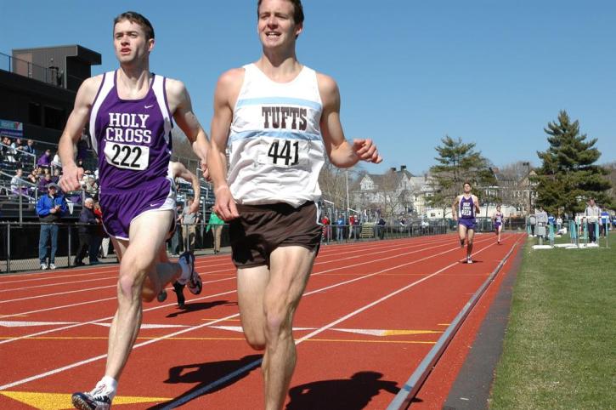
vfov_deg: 25.7
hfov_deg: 37.9
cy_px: 205
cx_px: 308
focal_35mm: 52
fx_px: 898
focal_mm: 35
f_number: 5.6
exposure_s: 1/2000
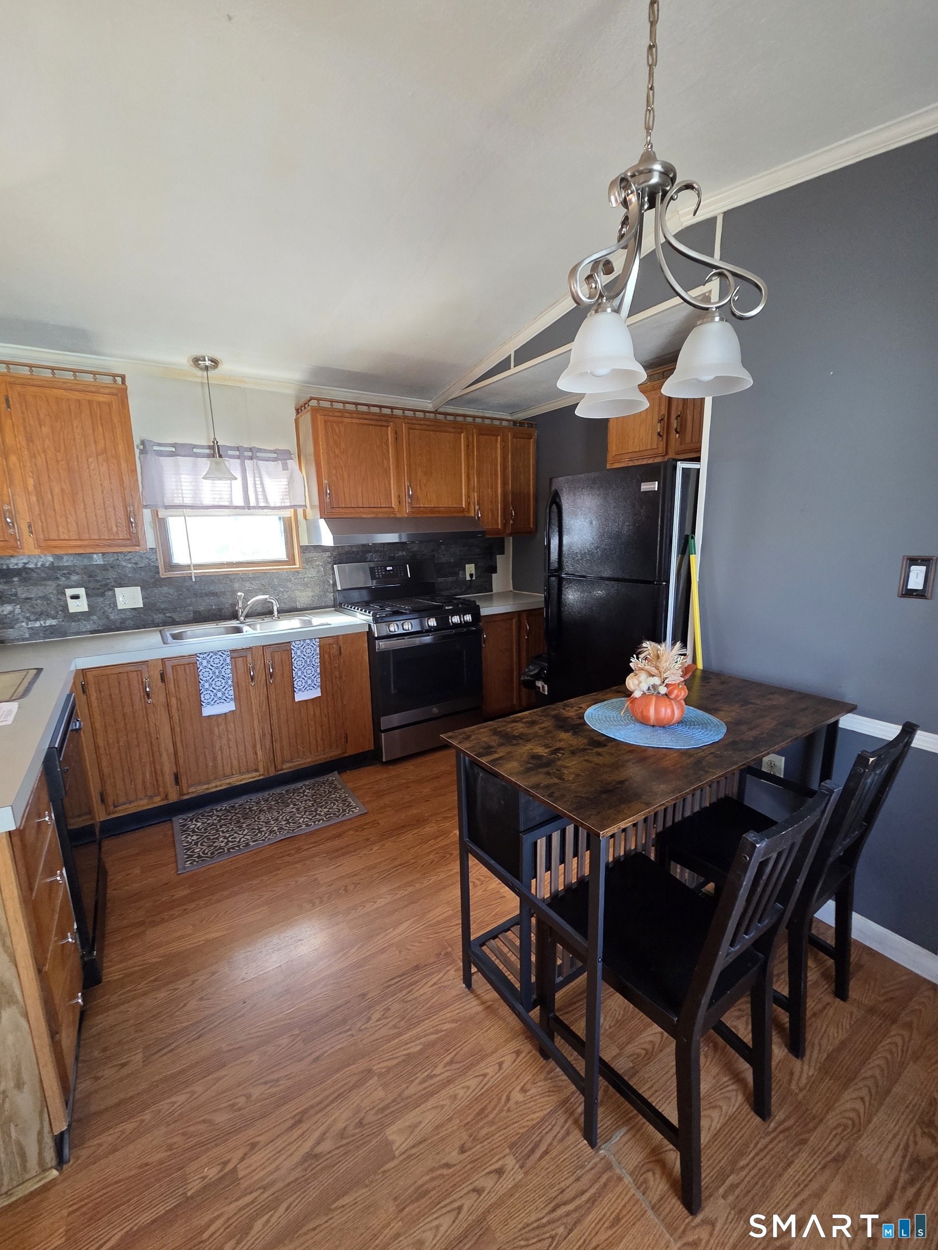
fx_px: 470
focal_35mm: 13
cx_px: 469
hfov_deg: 89.9
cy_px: 625
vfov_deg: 106.2
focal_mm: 2.2
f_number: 2.2
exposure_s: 1/100
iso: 320
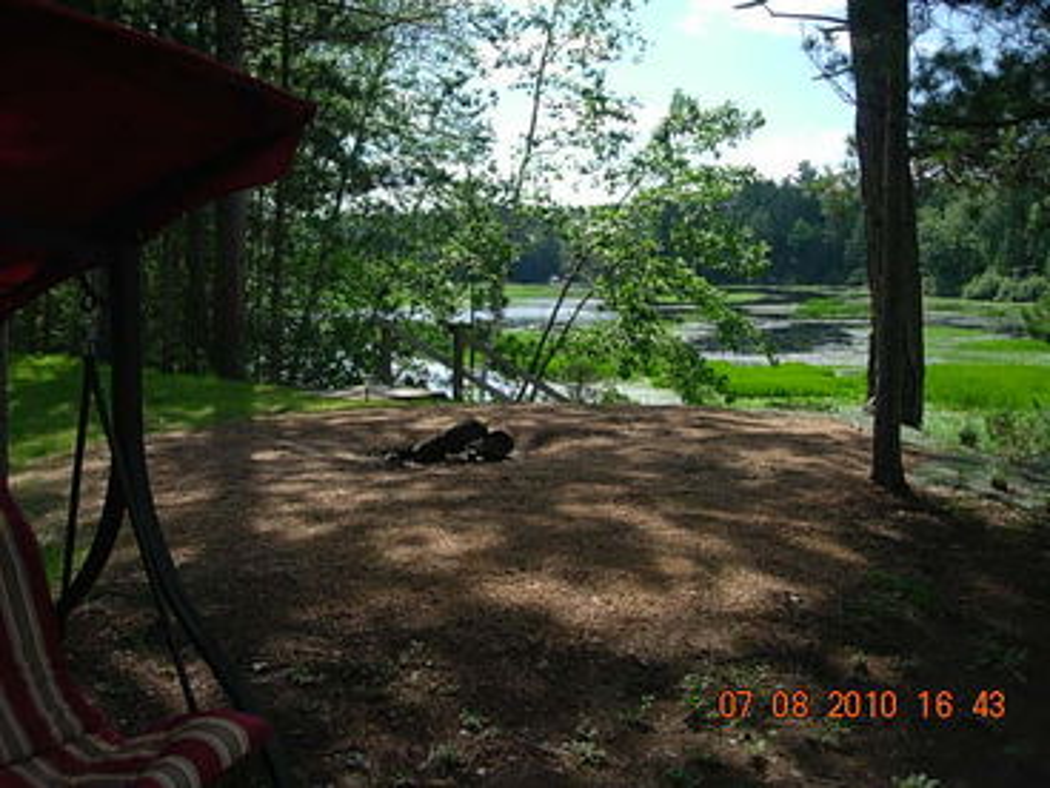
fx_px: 1153
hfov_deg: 49.0
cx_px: 525
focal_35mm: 38
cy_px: 394
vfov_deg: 37.7
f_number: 2.8
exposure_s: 1/1024
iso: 64
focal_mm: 7.8
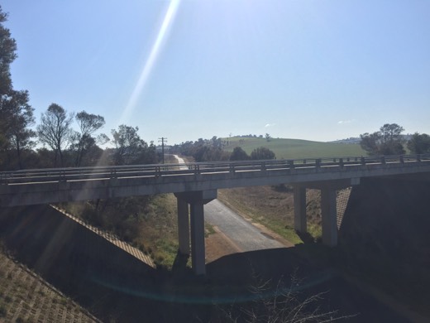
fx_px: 360
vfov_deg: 48.2
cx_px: 215
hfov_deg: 61.7
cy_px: 162
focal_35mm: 29
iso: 32
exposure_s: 1/3968
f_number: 2.2
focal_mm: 4.15
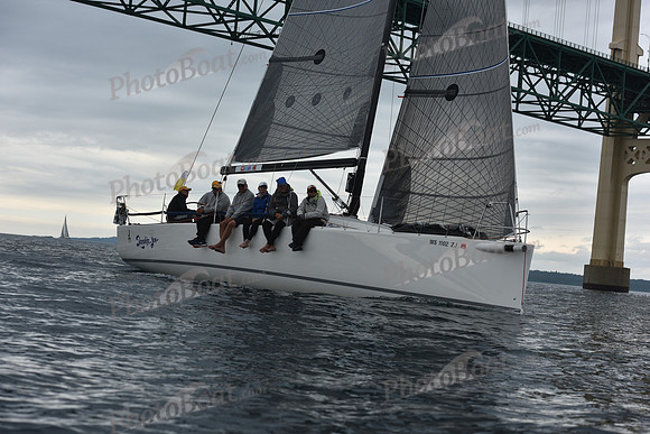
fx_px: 1264
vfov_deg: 19.5
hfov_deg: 28.8
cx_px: 325
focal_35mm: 70
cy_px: 217
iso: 250
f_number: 6.3
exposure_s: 1/800
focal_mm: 70
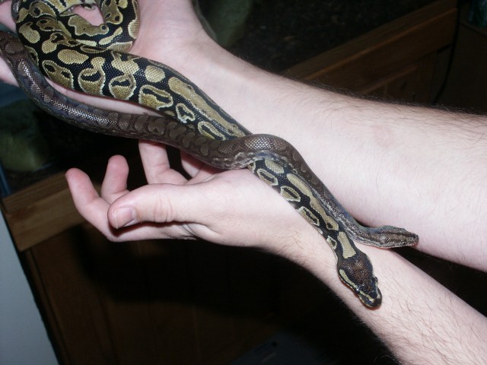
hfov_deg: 37.5
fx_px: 718
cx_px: 244
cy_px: 182
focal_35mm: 51
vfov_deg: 28.6
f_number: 5.6
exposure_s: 1/45
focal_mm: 13.19
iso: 200
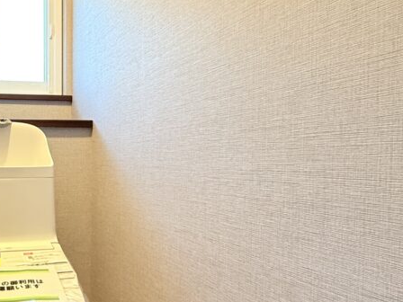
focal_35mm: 32
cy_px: 172
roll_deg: -0.3
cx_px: 30
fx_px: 373
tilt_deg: -2.3
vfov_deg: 44.1
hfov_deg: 49.6
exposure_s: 1/50
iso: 500
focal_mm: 2.22
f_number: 2.2
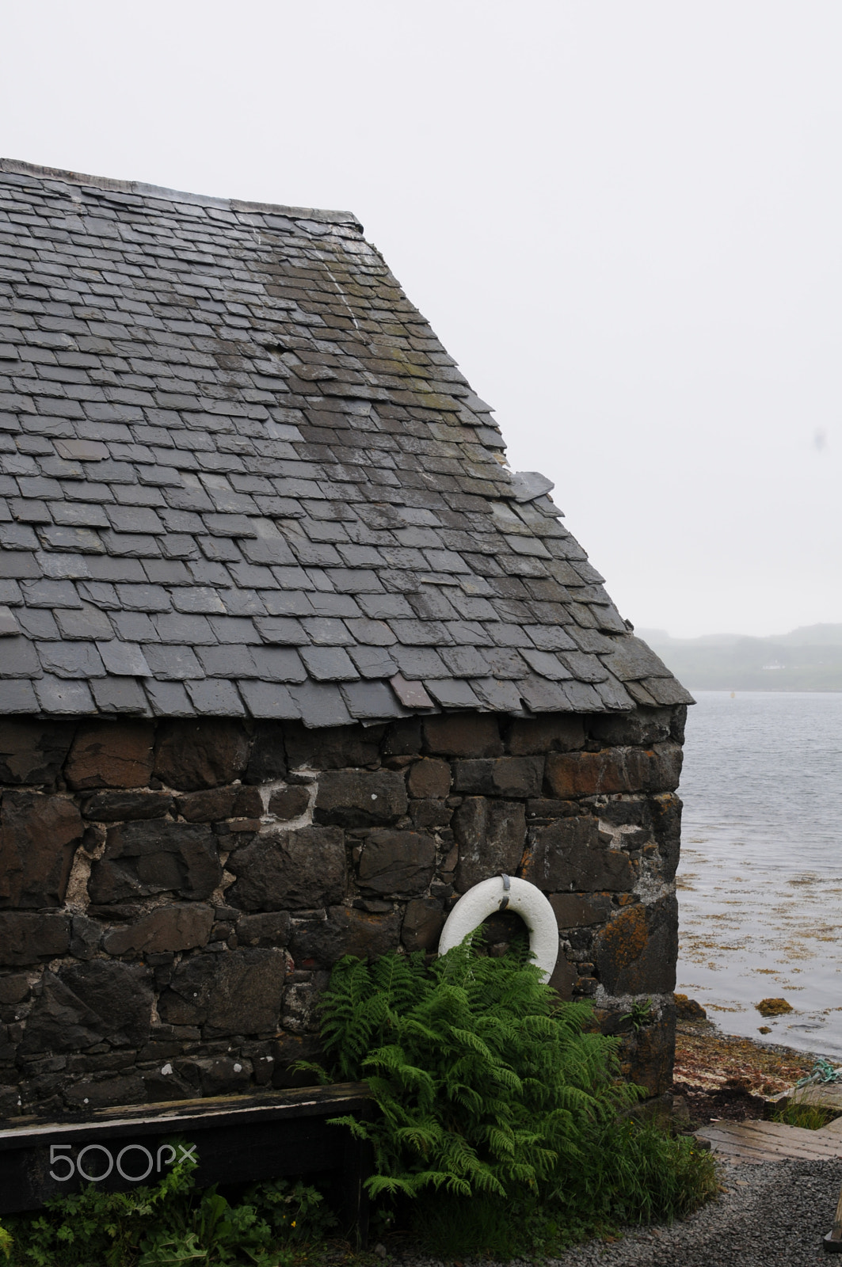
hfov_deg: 31.8
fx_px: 1477
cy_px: 634
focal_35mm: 42
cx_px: 421
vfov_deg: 46.4
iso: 200
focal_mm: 28
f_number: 11
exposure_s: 1/80
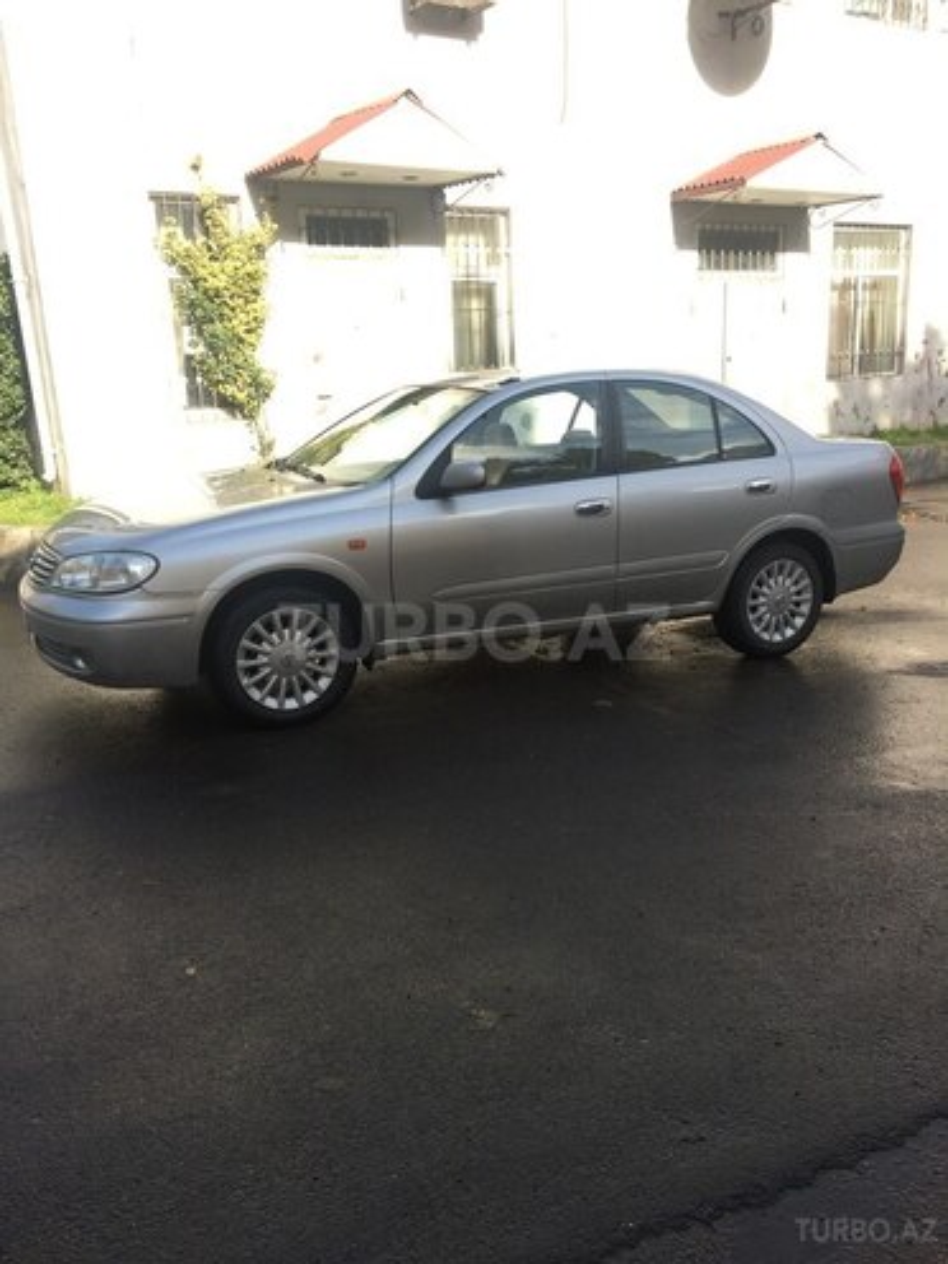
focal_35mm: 29
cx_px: 474
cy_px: 632
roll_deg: +2.5
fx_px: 1059
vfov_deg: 61.7
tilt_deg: -13.9
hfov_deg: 48.2
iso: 25
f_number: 2.2
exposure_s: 1/442
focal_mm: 4.15
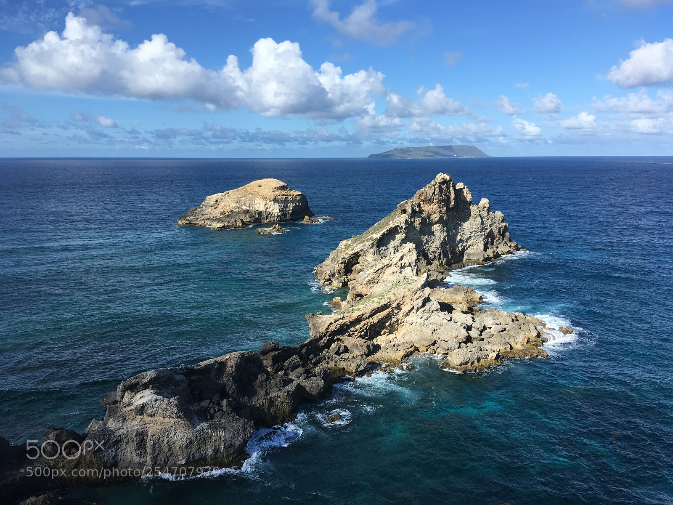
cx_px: 336
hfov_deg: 61.7
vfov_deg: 48.2
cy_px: 252
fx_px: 564
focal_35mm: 29
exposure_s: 1/1479
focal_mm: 4.15
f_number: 2.2
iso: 25
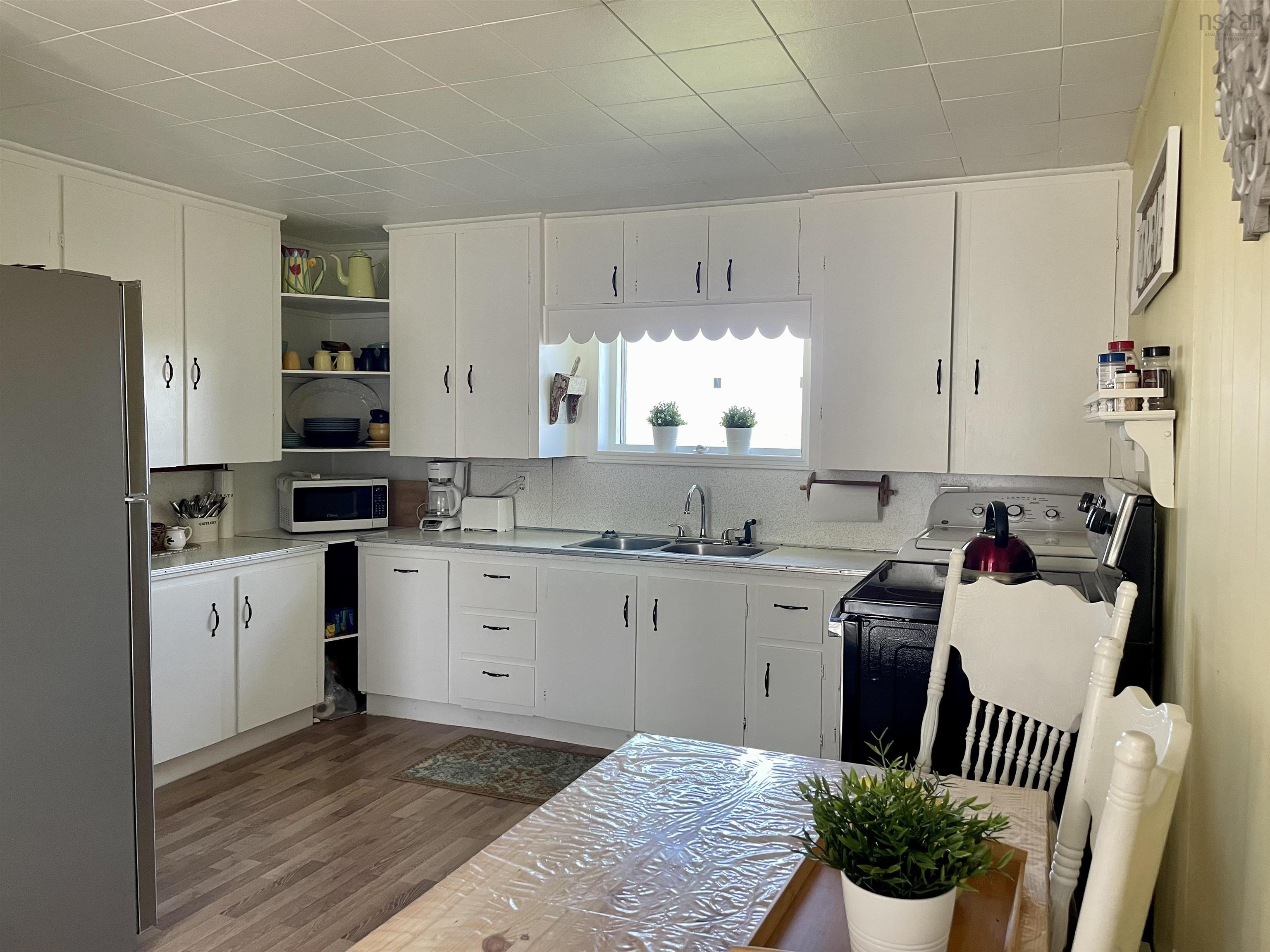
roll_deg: -0.3
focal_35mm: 26
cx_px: 635
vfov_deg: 53.1
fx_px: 954
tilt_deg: -1.7
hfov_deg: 67.3
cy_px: 476
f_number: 1.6
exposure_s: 1/87
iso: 125
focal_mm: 4.2
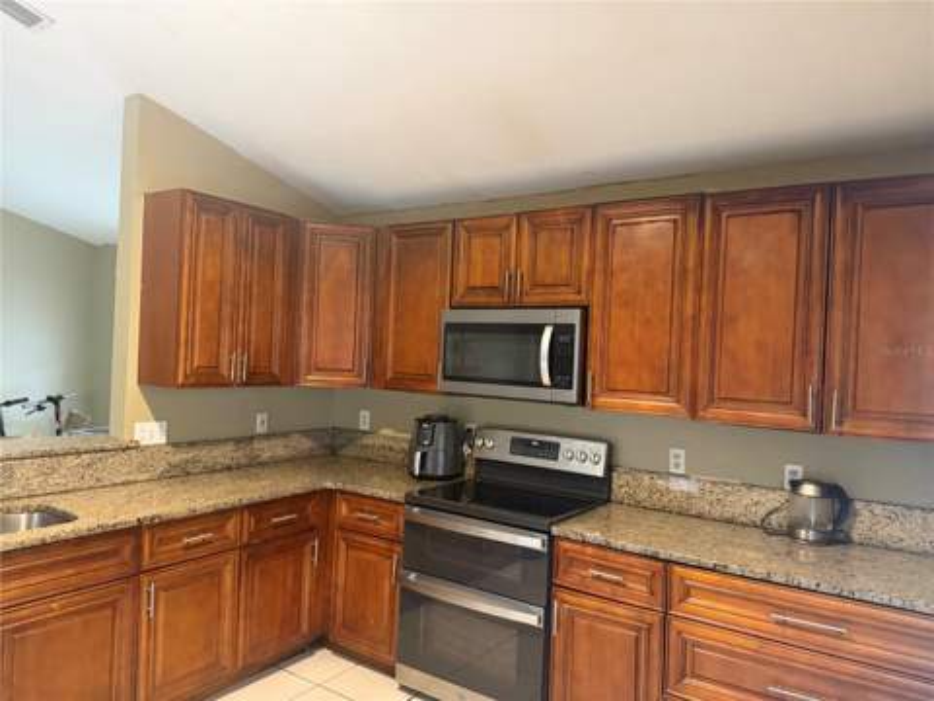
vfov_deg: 56.8
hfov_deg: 71.6
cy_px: 350
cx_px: 467
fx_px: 648
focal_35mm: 24
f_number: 1.78
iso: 800
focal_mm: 6.76
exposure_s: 1/60
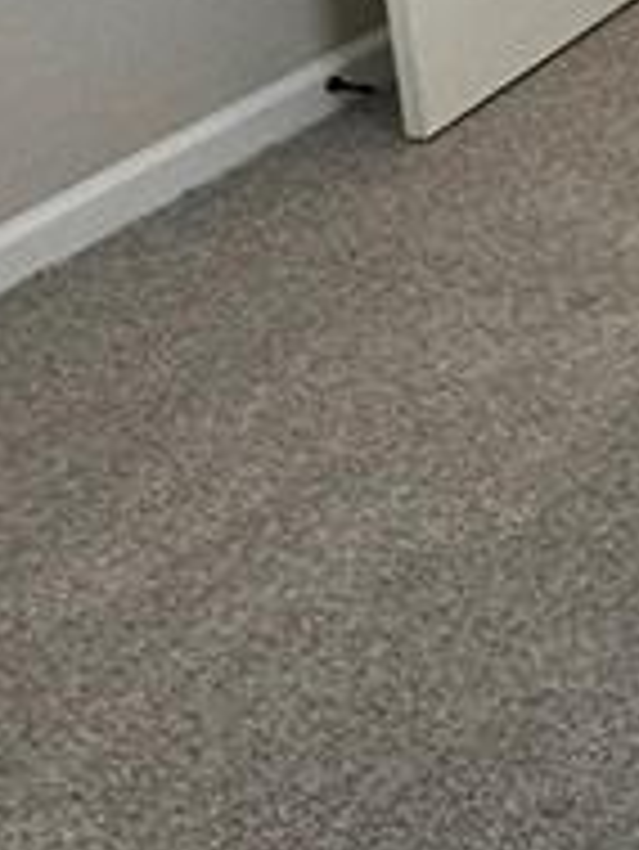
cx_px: 1408
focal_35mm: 89
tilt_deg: -8.4
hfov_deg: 13.4
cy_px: -643
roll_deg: +4.0
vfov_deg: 17.9
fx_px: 2188
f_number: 2.2
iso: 160
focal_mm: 2.22
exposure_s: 1/120
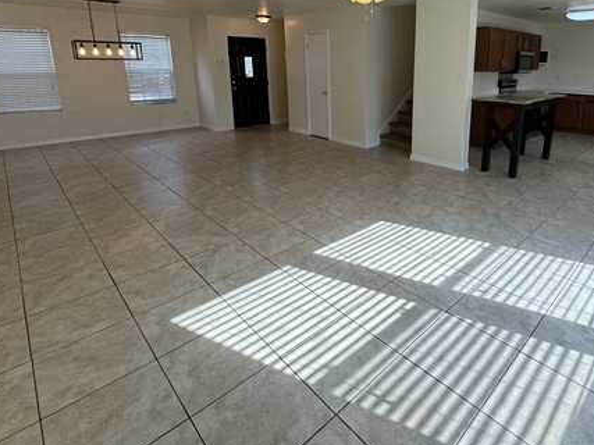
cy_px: 140
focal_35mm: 21
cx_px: 370
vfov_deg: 61.5
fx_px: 360
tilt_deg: -13.2
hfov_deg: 77.6
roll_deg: -0.4
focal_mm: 2.22
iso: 64
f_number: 2.2
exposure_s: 1/120
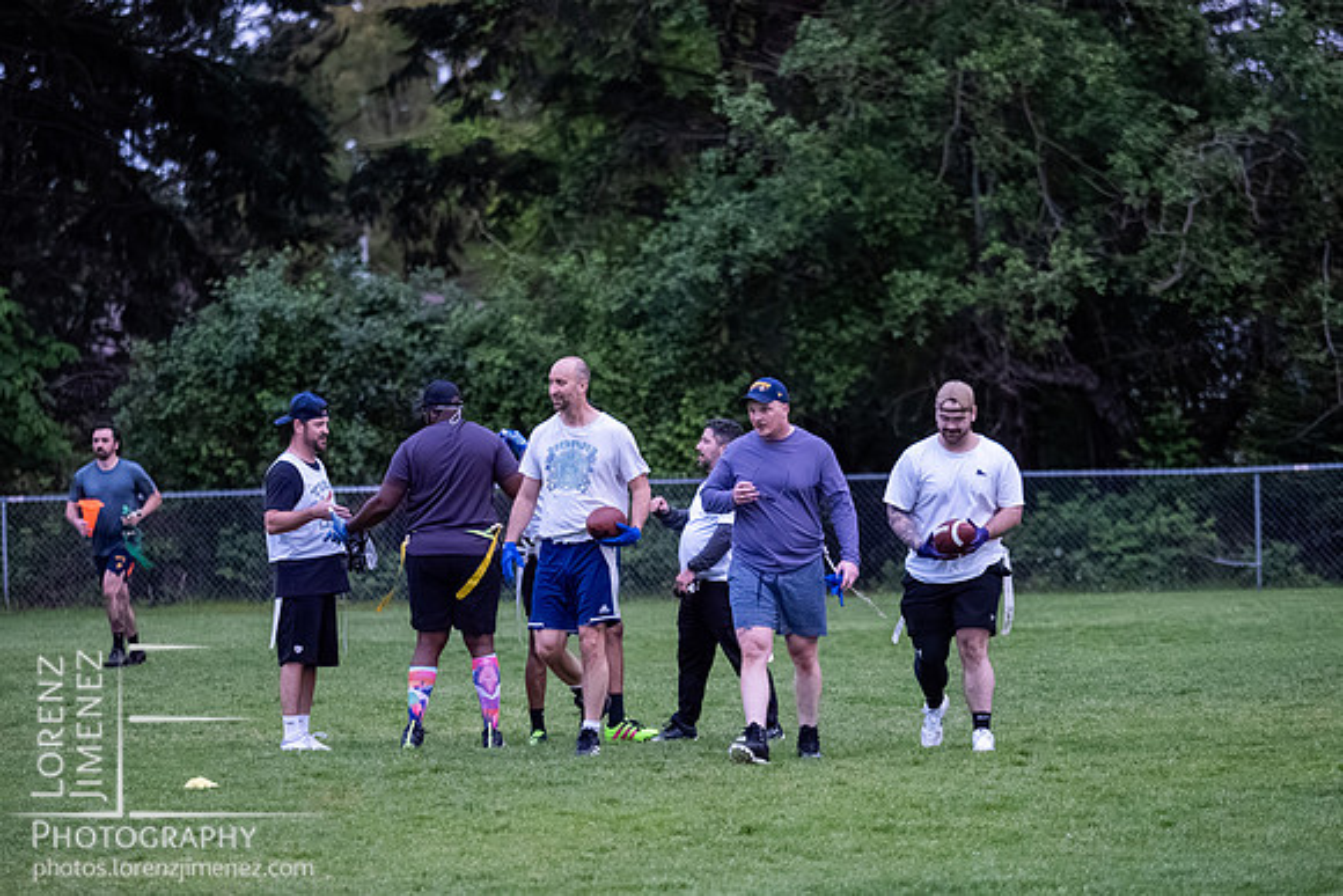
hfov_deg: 7.6
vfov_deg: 5.1
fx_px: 10090
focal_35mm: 270
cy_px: 504
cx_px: 672
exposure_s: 1/800
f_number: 2.8
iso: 6400
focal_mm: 130
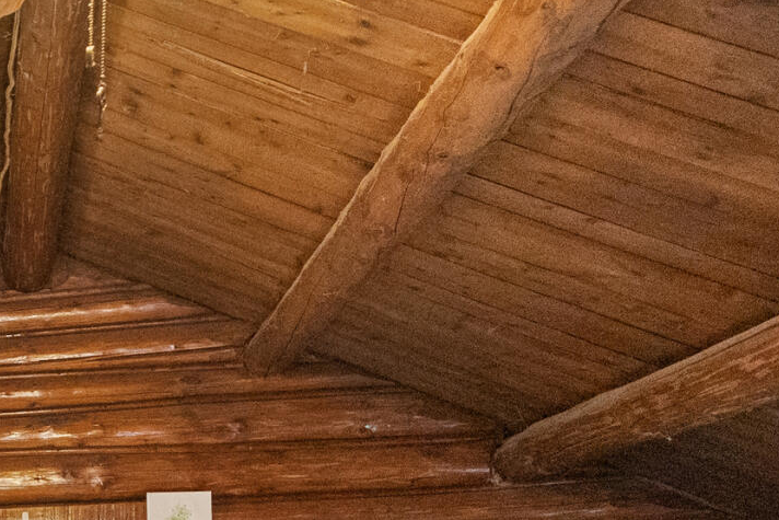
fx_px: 1277
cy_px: 706
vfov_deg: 20.6
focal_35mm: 59
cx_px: -505
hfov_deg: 23.6
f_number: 2.8
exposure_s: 1/100
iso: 10000
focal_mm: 14
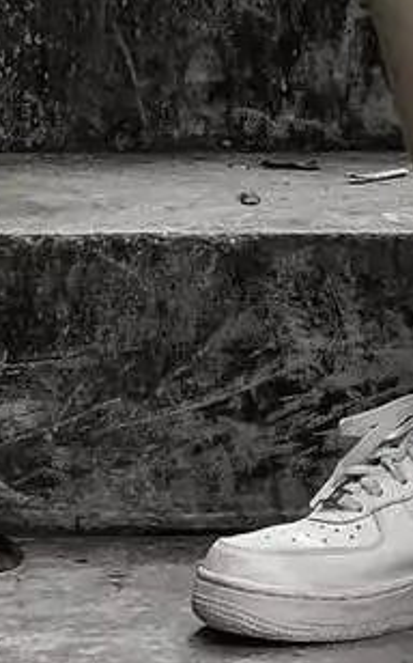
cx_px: 551
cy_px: -405
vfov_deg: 10.5
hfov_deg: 6.8
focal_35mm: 191
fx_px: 3446
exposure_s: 1/120
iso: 50
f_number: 2.4
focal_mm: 6
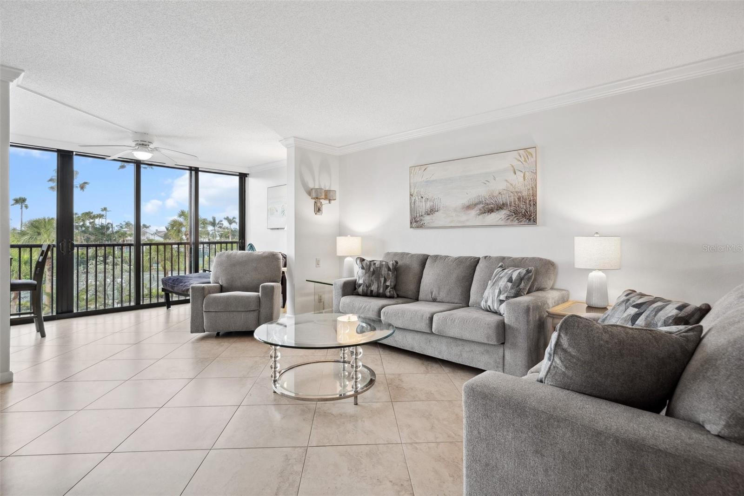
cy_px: 248
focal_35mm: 17
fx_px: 351
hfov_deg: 93.3
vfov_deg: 70.4
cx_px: 372
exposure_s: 1/8
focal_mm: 17
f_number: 9
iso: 250
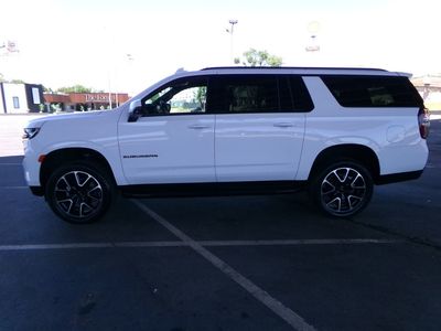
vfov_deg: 56.8
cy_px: 166
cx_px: 220
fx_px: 306
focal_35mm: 24
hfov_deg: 71.6
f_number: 11.07
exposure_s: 1/60
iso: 274
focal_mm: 4.3
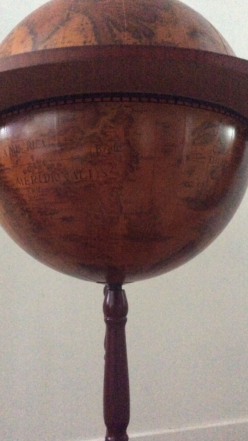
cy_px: 220
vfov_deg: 56.6
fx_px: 409
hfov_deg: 33.7
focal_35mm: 35
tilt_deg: +6.1
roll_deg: +0.2
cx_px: 109
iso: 800
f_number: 2.4
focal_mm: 3.3
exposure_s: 1/17
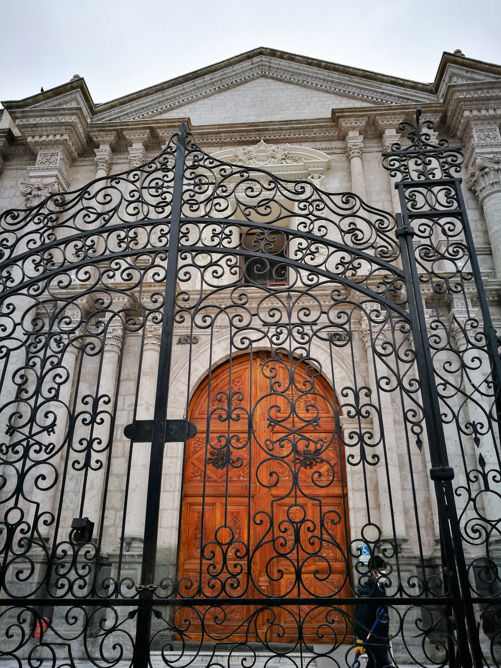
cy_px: 334
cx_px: 250
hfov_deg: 51.4
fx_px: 521
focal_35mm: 27
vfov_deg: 65.3
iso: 50
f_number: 2.2
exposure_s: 1/674
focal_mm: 4.5
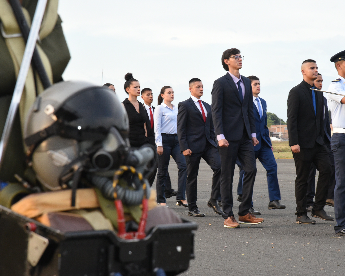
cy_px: 138
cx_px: 205
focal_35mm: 136
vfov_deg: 11.4
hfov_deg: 14.2
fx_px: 1389
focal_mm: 120
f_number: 14
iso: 2500
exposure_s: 1/250
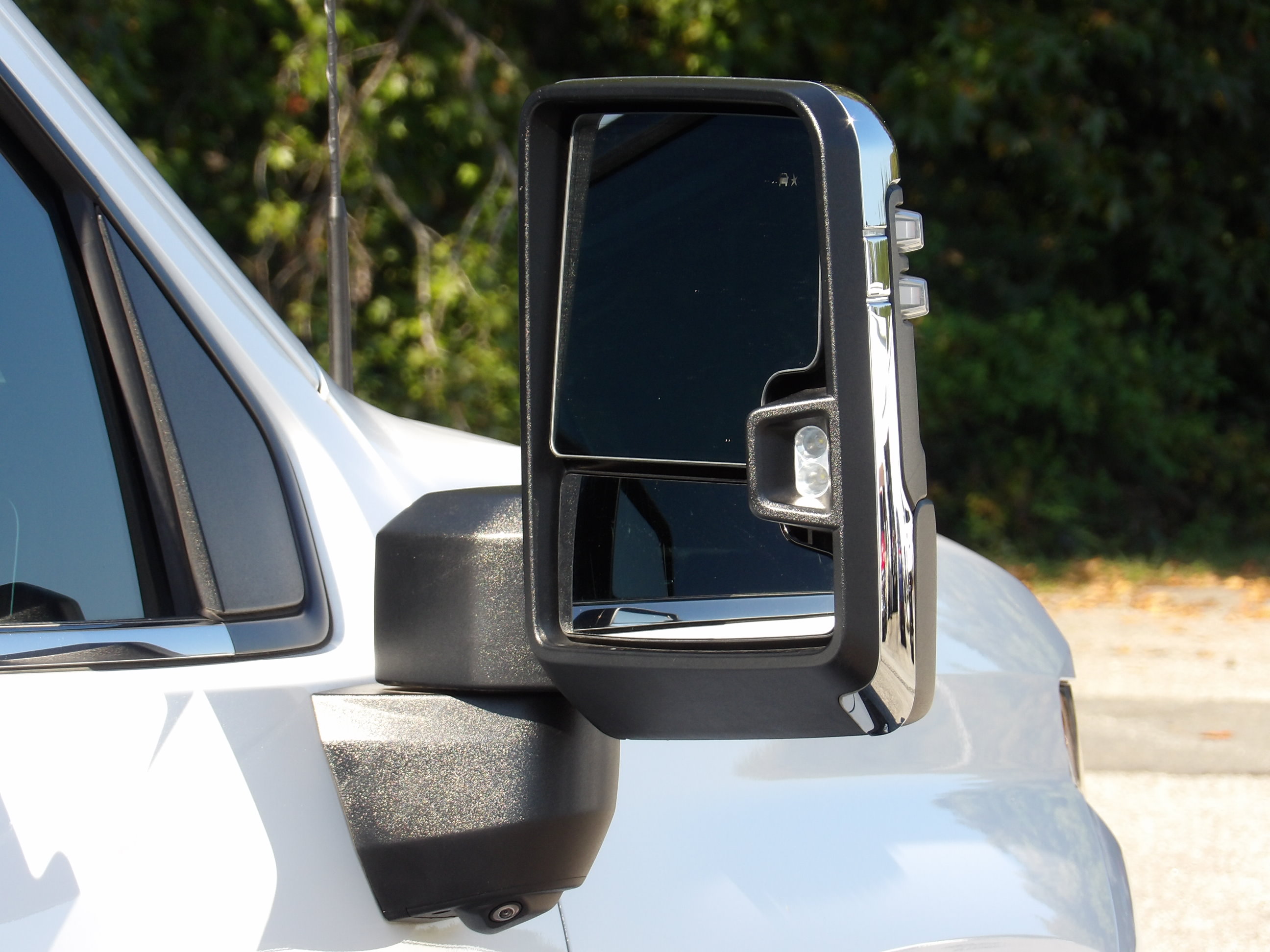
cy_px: 476
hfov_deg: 8.9
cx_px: 635
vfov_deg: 6.7
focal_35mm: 222
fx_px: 8145
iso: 100
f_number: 4.5
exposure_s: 1/224
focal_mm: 39.8
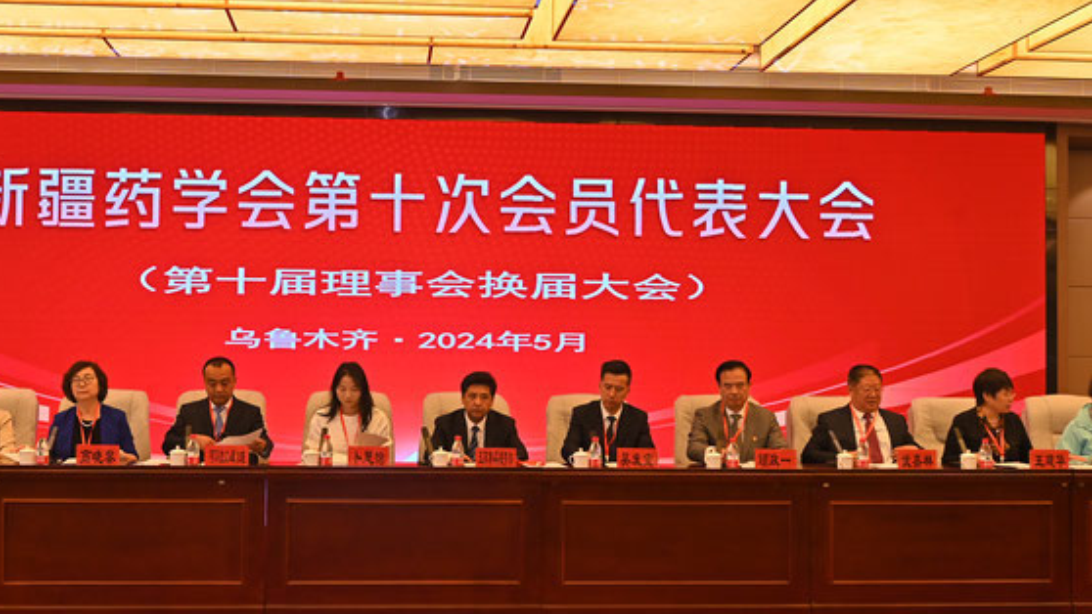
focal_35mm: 45
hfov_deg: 45.3
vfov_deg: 26.5
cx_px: 458
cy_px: 327
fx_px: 1303
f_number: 4
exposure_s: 1/250
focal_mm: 30
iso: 320
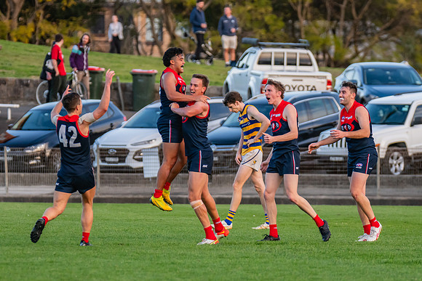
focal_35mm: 420
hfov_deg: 4.9
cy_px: 150
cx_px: 226
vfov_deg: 3.3
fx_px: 4923
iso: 1250
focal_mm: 270
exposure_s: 1/1250
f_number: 4
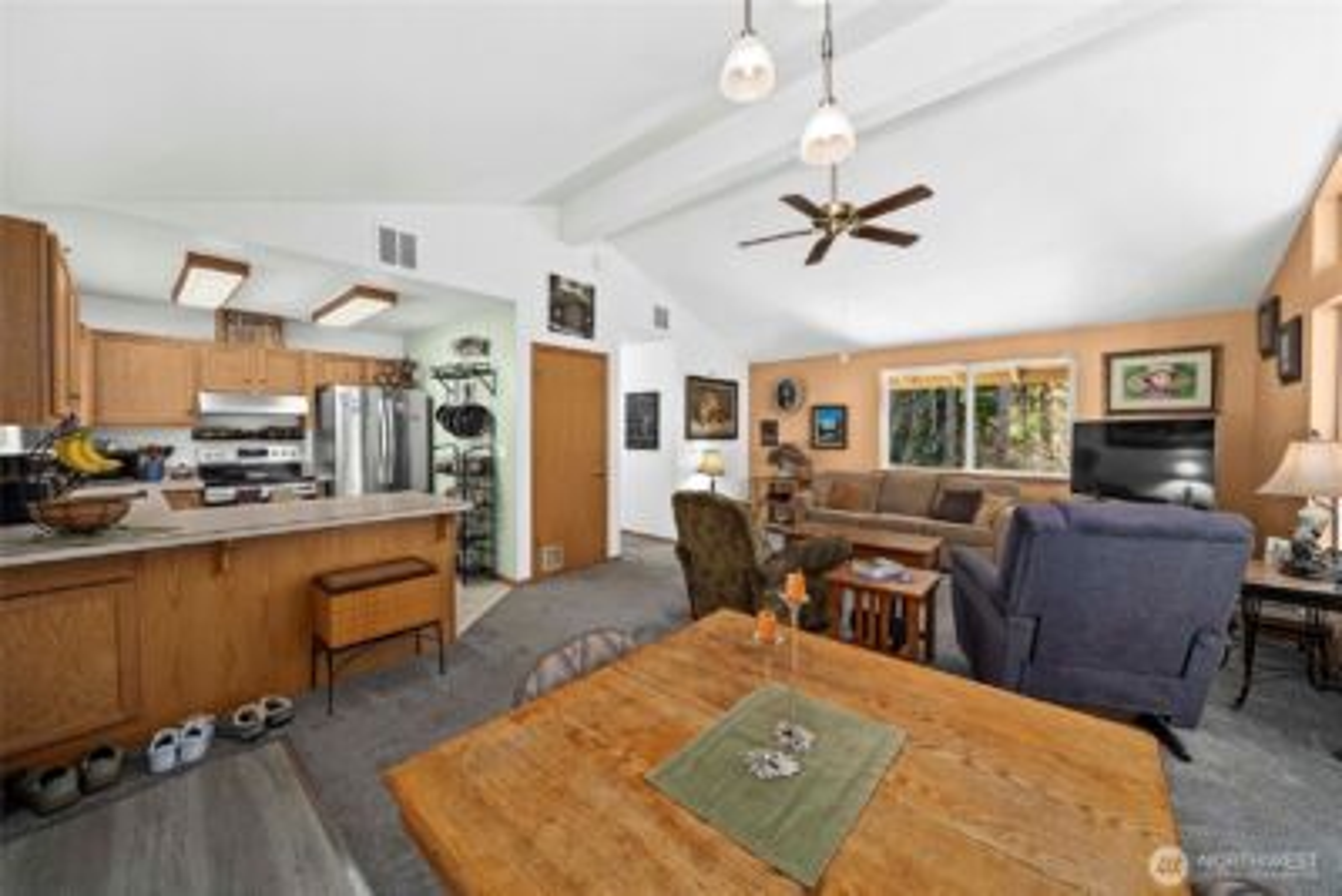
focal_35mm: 12
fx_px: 447
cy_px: 448
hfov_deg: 112.6
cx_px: 671
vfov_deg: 90.1
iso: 1000
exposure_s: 1/3
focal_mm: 12
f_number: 7.1
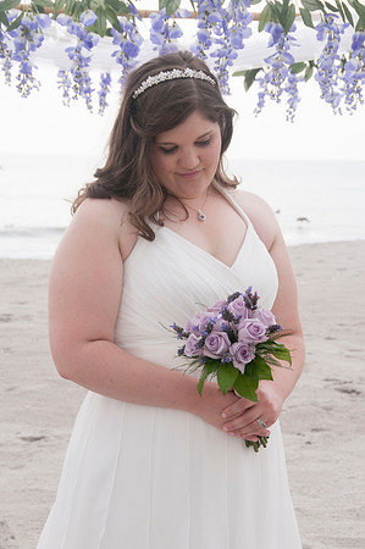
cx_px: 182
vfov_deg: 21.9
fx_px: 1418
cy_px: 274
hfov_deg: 14.7
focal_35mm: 93
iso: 100
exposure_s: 1/250
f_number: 10
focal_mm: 62
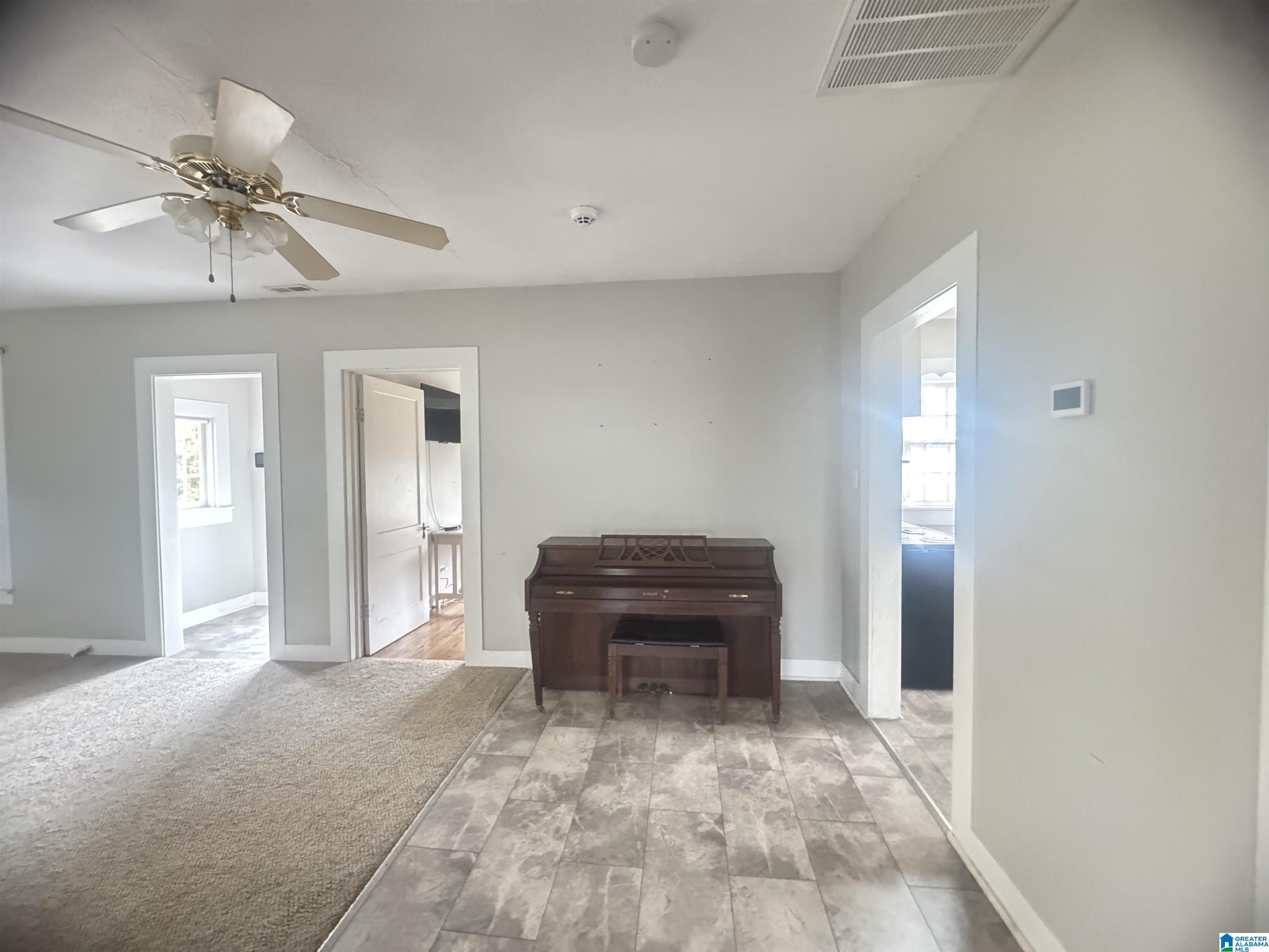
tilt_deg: -2.6
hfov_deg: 102.1
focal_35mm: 14
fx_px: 513
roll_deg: +0.3
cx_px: 634
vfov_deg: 85.7
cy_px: 476
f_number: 2.2
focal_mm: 2.22
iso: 2000
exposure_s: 1/30
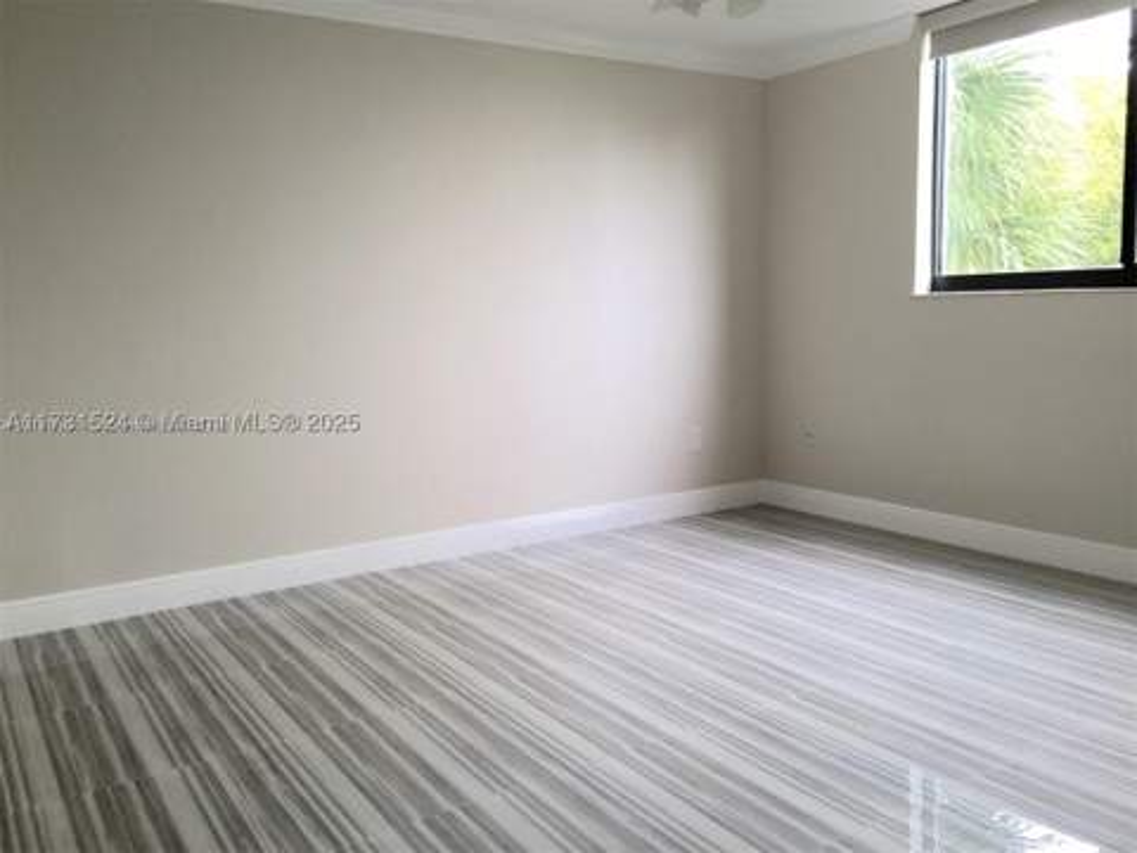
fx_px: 953
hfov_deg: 61.7
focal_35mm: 29
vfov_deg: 48.2
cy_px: 426
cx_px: 568
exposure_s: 1/15
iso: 32
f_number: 2.2
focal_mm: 4.15
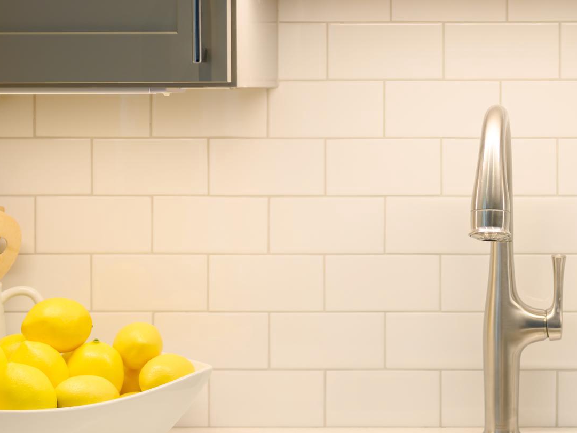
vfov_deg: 16.2
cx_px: 507
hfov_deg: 21.1
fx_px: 1517
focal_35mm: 91
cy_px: 218
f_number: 2.8
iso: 160
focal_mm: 50
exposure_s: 1/125
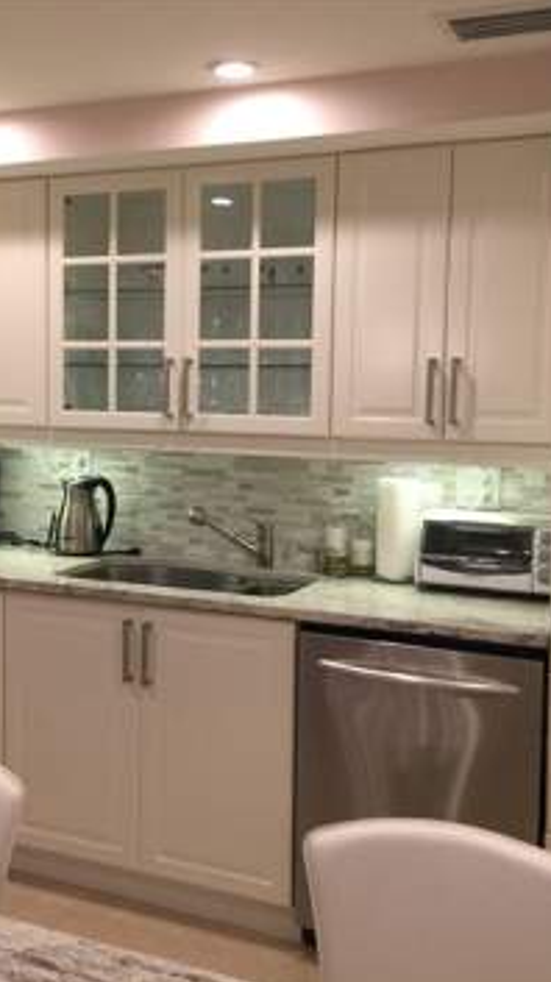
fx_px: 1119
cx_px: 189
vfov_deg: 47.4
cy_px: 495
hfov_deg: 27.5
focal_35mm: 43
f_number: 2.2
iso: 32
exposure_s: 1/30
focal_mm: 4.15
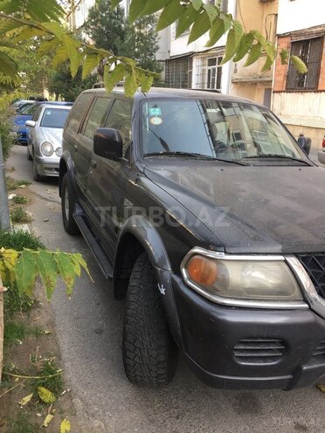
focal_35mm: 29
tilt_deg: -18.4
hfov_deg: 48.2
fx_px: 363
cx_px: 162
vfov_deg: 61.7
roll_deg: -1.5
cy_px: 216
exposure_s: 1/106
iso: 32
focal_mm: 4.15
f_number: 2.2
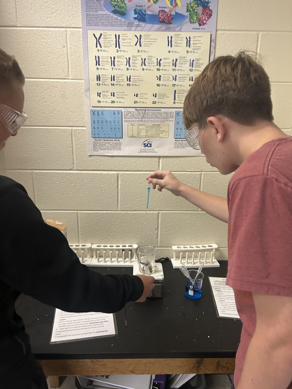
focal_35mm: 26
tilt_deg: -12.7
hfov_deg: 53.1
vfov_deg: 67.3
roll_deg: -0.8
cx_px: 146
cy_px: 194
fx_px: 292
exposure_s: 1/60
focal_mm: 5.7
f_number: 1.5
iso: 200
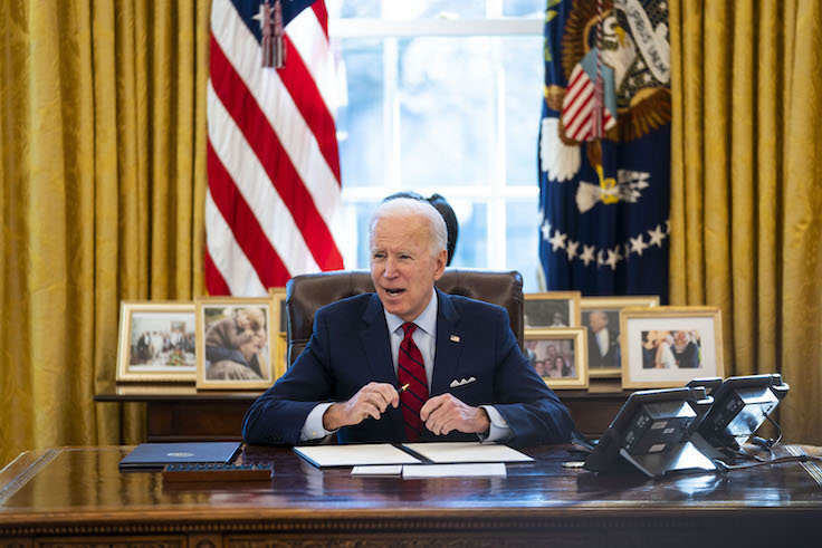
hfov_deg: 14.9
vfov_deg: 9.9
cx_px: 411
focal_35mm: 138
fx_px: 3151
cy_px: 274
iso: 1000
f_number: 2.8
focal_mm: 138
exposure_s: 1/400
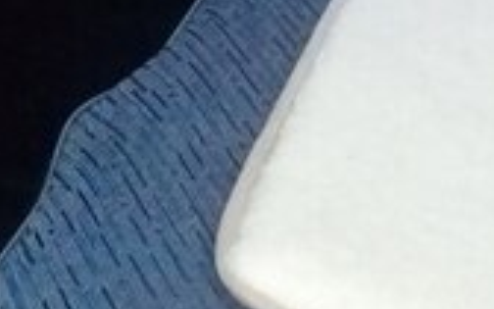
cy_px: -316
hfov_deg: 15.5
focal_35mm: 129
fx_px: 1737
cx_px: 612
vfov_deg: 9.5
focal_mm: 3.3
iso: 500
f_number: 2.2
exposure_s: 1/33
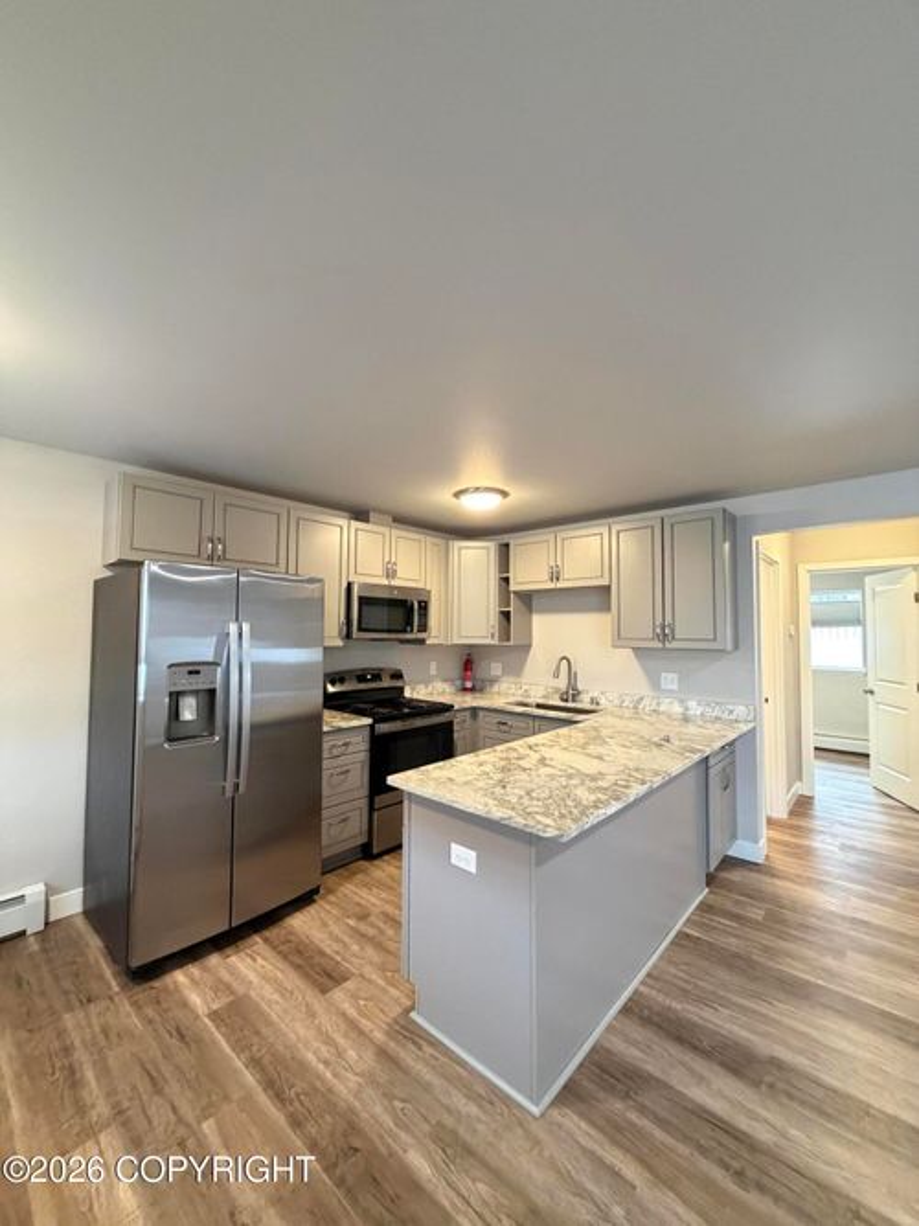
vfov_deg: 102.1
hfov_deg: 85.7
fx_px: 496
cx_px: 460
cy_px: 613
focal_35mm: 14
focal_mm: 2.22
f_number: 2.2
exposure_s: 1/60
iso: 640
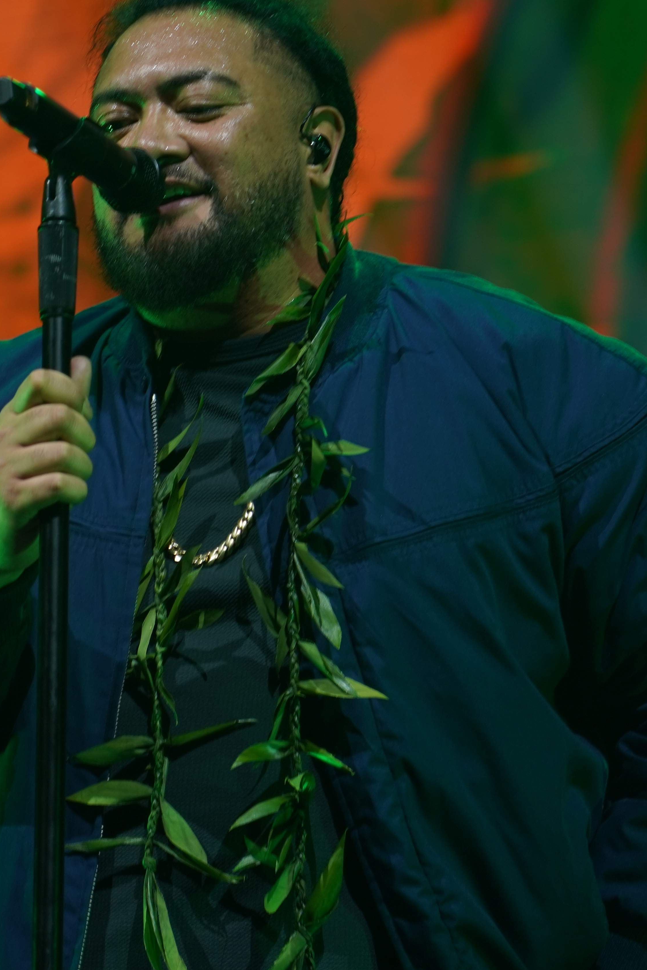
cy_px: 470
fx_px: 5041
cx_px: 207
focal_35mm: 187
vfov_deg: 11.0
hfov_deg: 7.3
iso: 320
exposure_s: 1/125
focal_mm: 105
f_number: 4
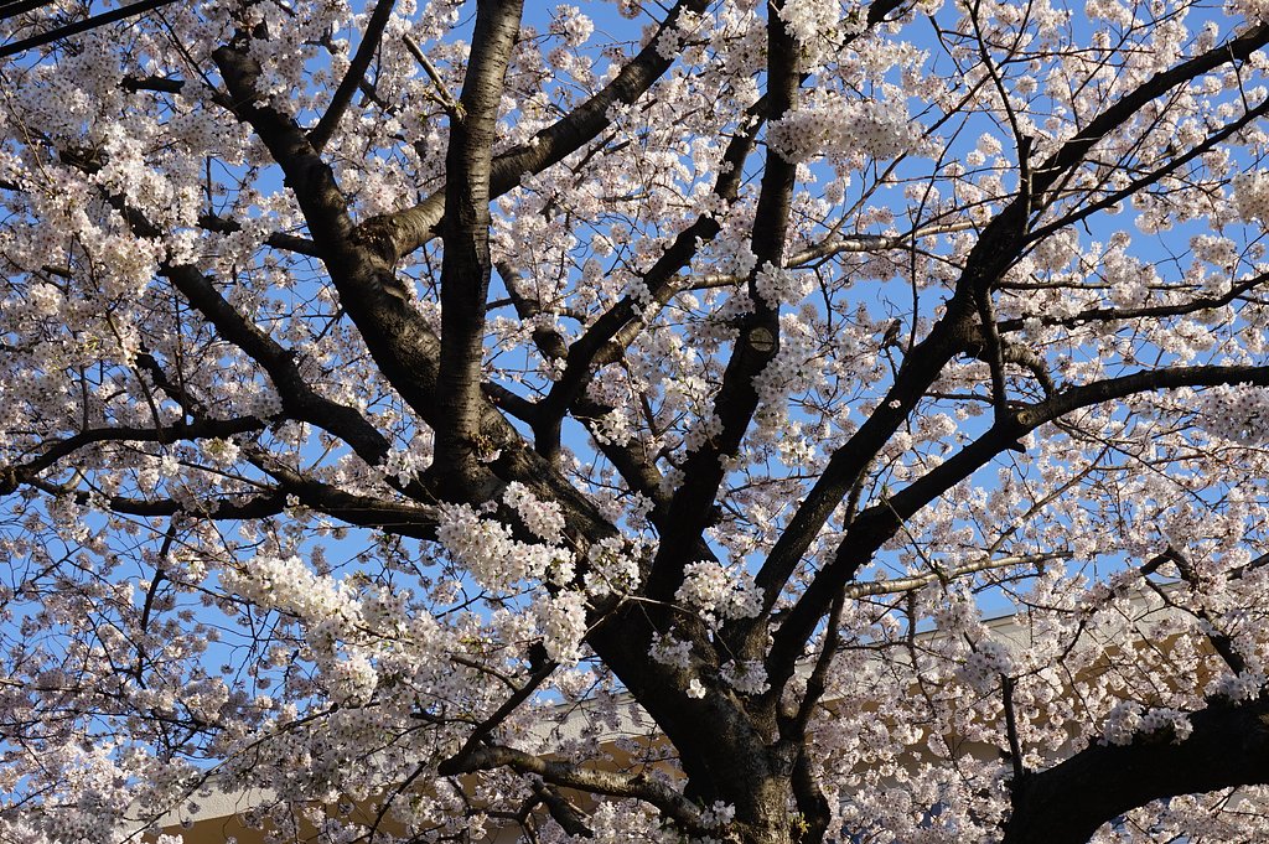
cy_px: 422
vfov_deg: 20.6
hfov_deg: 30.5
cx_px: 634
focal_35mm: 66
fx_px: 2325
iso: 100
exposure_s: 1/125
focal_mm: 44
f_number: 9
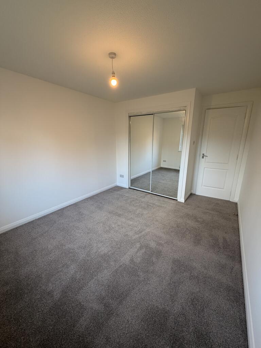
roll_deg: -0.4
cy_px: 174
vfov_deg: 102.1
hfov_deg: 85.7
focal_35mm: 14
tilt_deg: -15.0
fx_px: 141
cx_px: 130
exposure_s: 1/100
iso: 200
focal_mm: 2.22
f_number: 2.2
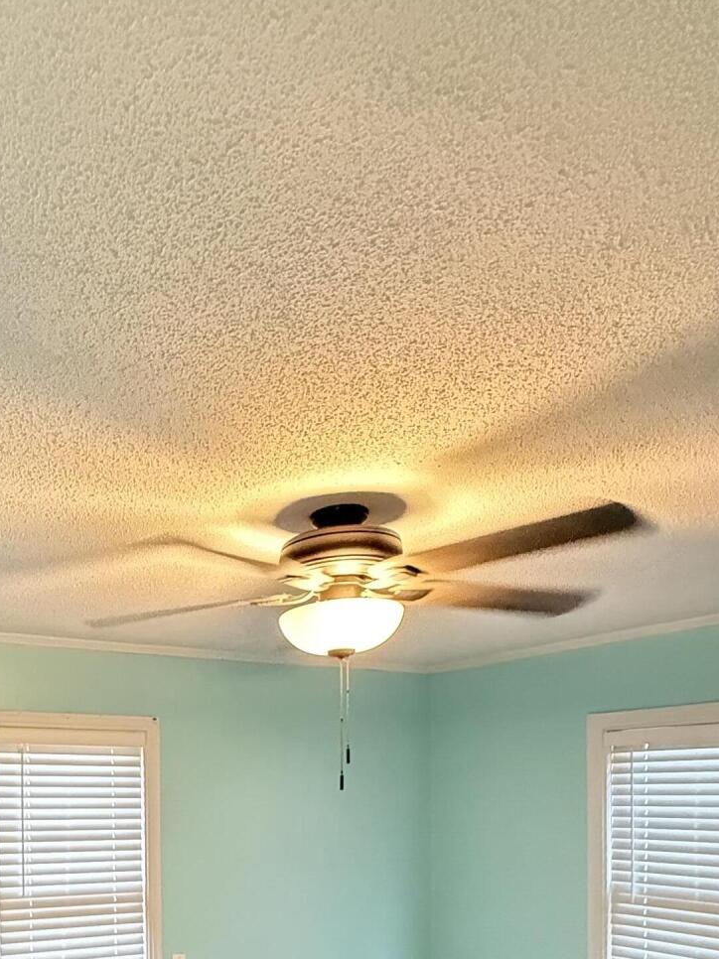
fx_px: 803
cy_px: 808
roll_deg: +0.2
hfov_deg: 44.3
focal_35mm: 29
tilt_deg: -0.1
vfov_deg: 55.8
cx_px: 83
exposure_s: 1/40
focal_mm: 2.22
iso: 1250
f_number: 2.2
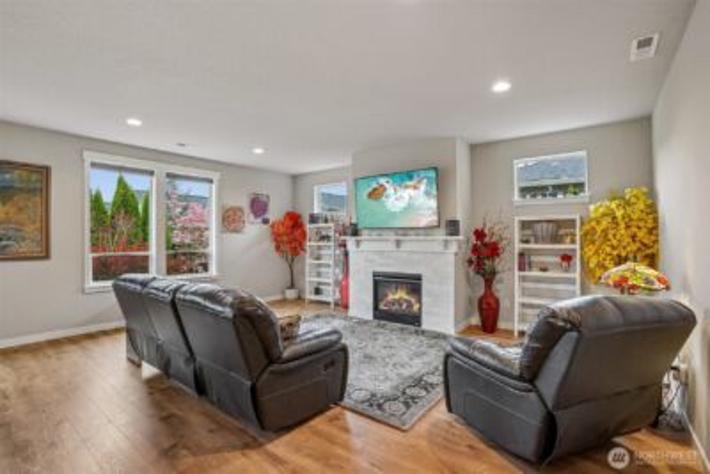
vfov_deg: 73.8
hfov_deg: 96.7
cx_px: 355
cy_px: 237
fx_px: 316
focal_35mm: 16
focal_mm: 16
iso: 400
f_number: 8
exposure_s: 1/15
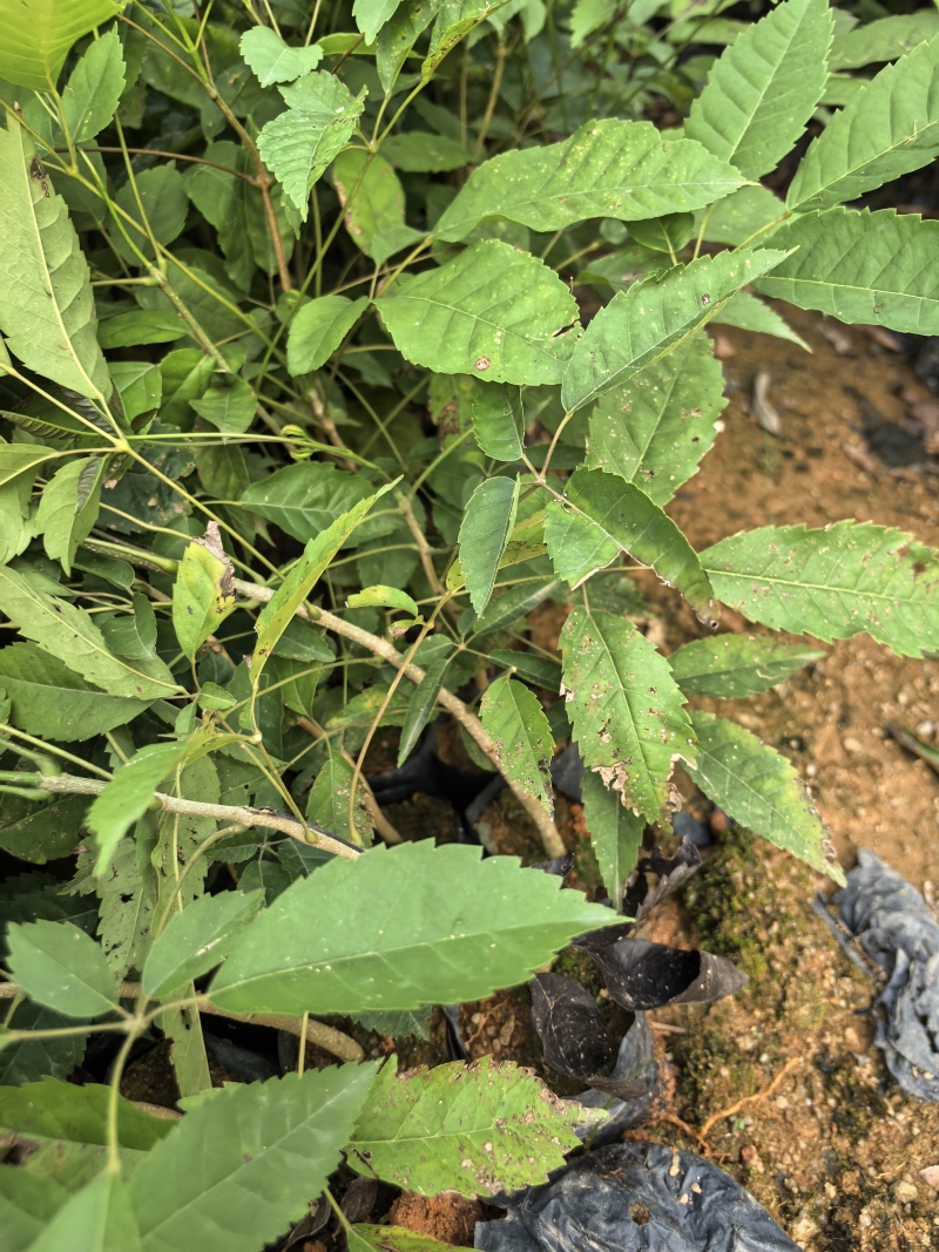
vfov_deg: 71.6
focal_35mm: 24
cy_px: 626
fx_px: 868
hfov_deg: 56.8
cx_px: 470
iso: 1250
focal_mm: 5.75
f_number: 2
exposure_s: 1/668
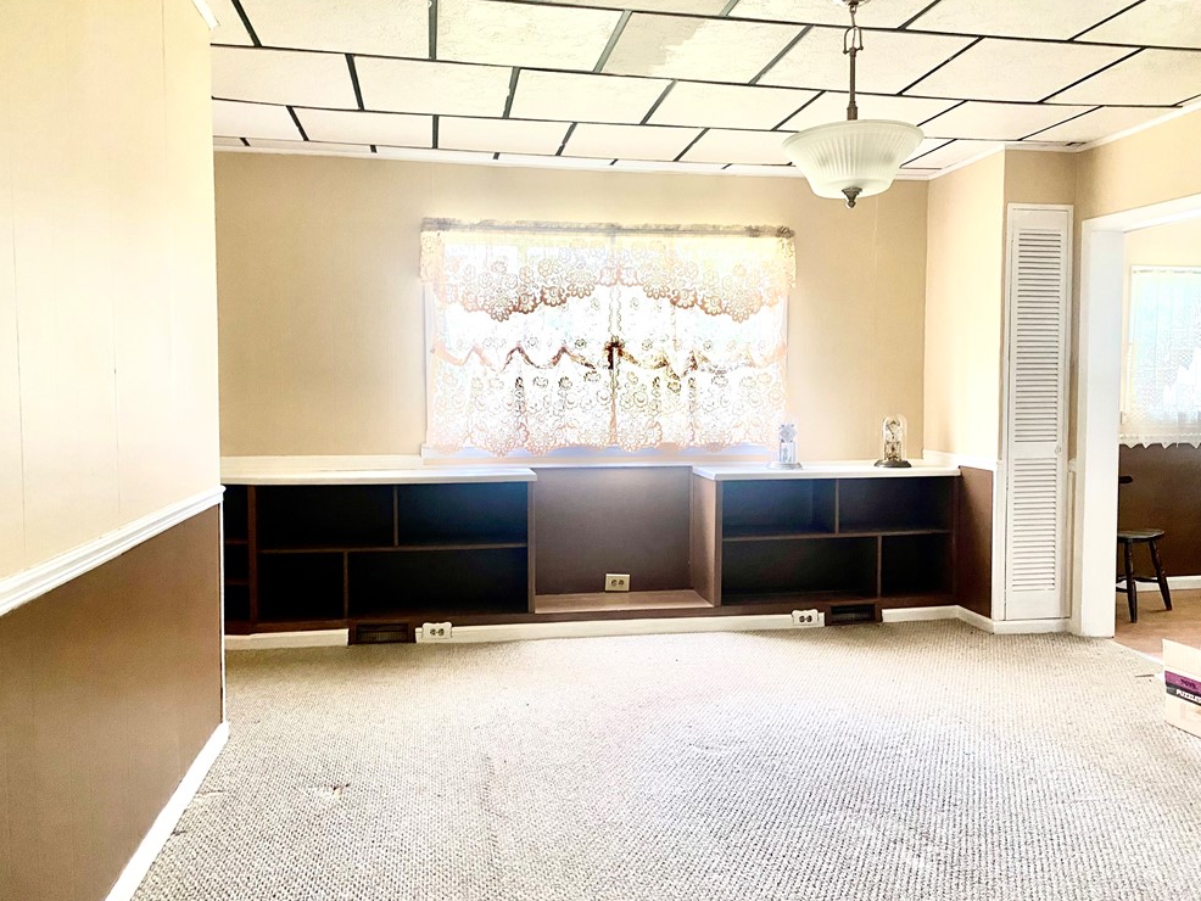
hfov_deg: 65.3
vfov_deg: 51.4
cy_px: 452
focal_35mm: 27
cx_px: 586
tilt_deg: -4.3
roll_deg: +0.2
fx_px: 937
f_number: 1.8
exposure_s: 1/60
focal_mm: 4.25
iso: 200
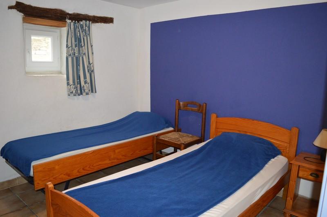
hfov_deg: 67.4
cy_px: 108
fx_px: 245
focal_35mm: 27
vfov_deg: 47.9
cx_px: 164
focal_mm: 18
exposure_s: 1/60
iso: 2000
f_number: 3.5
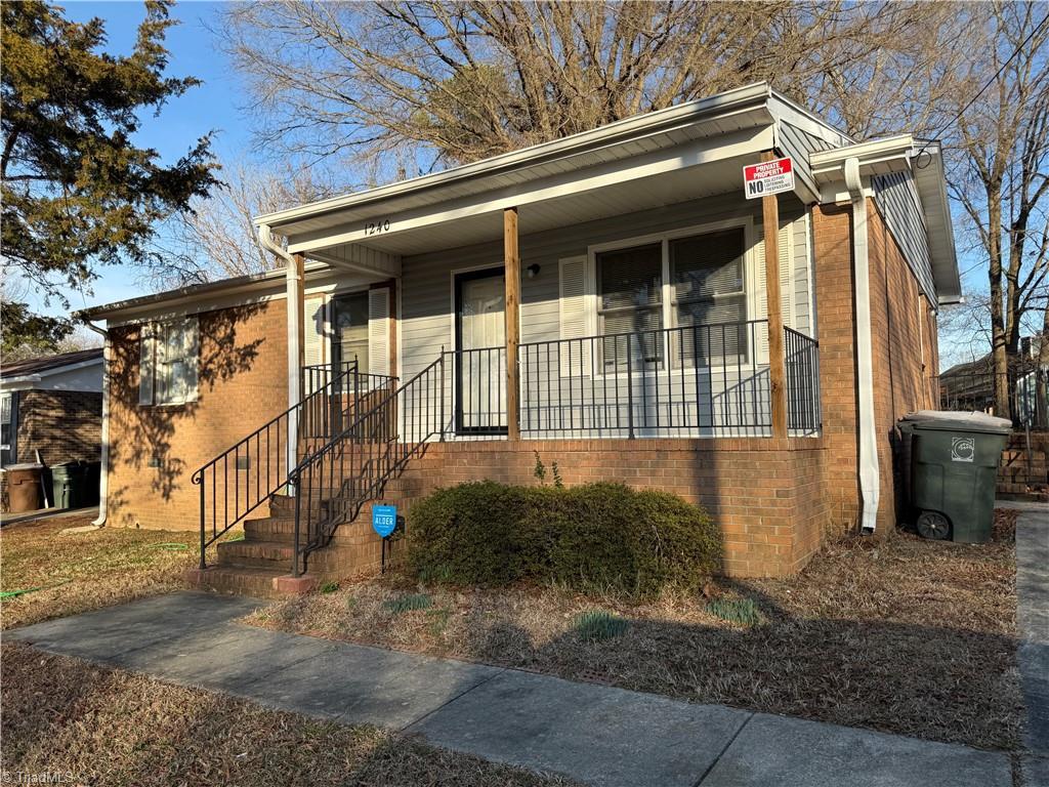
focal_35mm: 24
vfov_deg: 56.8
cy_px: 394
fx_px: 727
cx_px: 524
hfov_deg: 71.6
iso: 80
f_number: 1.78
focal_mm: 6.76
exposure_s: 1/1653
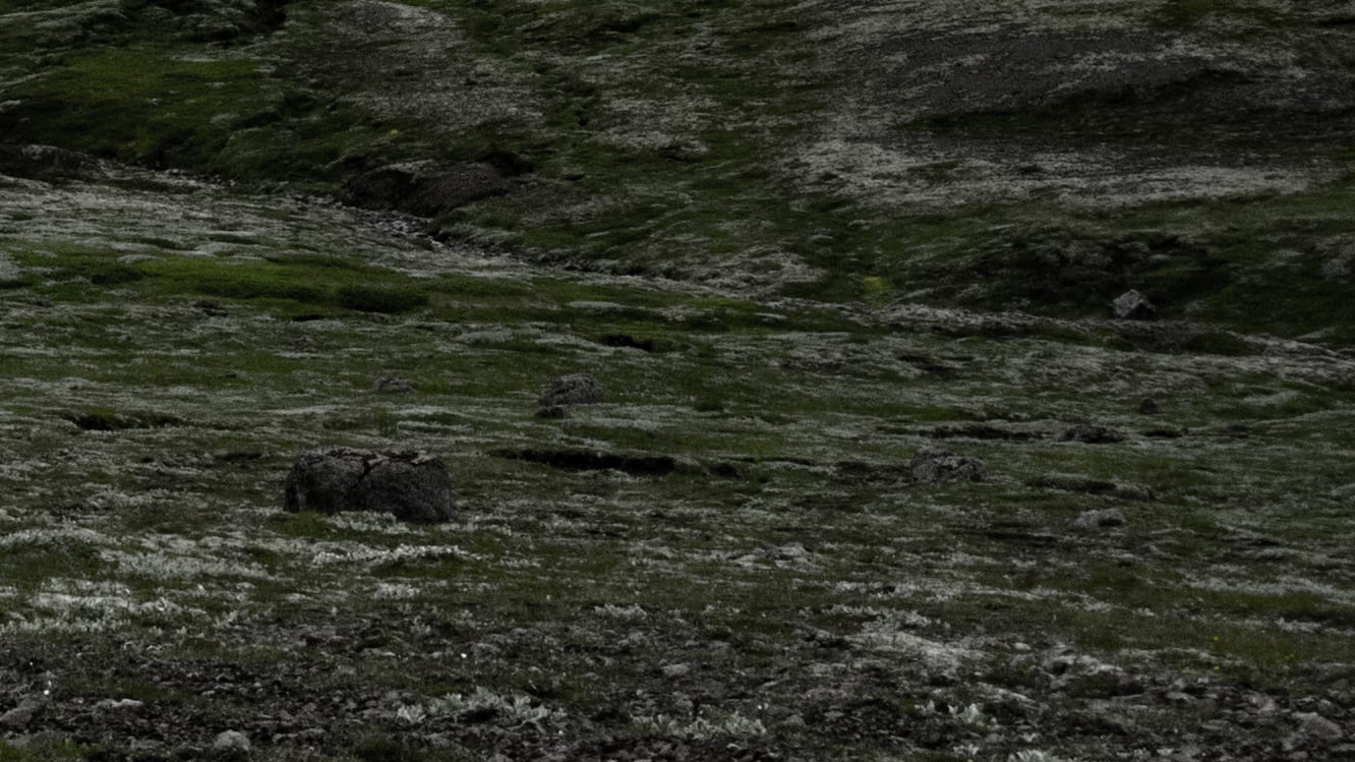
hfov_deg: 19.9
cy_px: -431
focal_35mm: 104
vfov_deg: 11.1
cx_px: -32
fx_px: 3736
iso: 200
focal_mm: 15
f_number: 11
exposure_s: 1/30
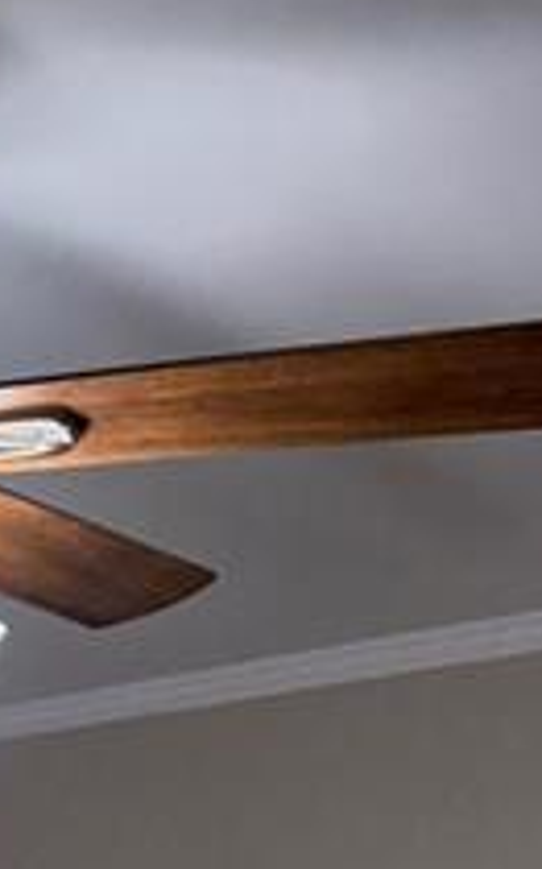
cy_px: 1477
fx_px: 2201
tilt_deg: -7.4
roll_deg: -1.3
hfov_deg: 13.3
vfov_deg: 18.4
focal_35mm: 93
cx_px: -252
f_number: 1.78
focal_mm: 6.76
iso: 200
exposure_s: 1/120
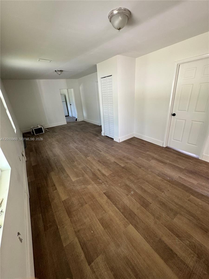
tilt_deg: -21.1
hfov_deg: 85.7
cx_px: 104
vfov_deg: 102.1
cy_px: 140
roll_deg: +4.4
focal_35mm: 14
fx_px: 113
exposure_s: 1/99
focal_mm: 2.22
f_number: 2.2
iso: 200
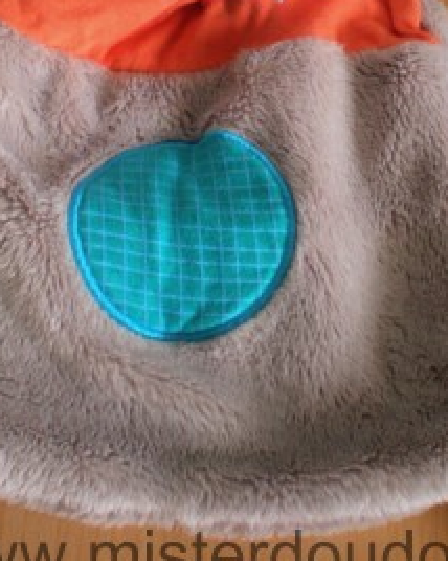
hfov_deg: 21.2
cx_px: 234
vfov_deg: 25.6
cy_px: 52
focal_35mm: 72
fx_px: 1195
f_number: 3.1
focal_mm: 6.3
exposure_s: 1/56.4
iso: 120
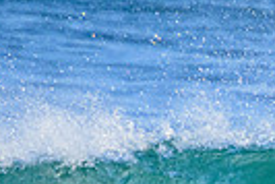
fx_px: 26643
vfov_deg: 0.4
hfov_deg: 0.6
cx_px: 488
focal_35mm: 3484
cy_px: 361
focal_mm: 800
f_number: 11
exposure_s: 1/2000
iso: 2500
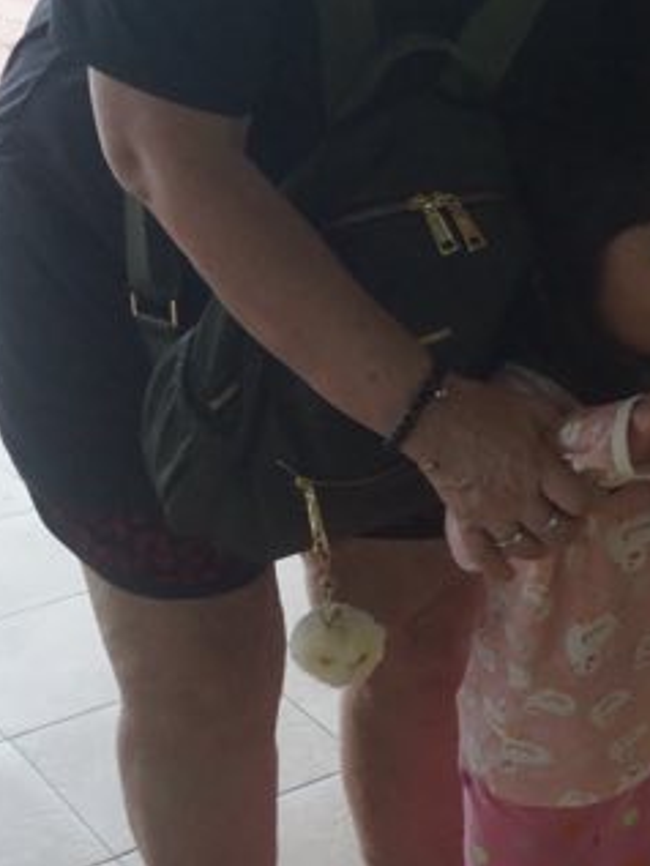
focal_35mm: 81
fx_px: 2020
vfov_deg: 24.2
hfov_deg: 18.2
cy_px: 432
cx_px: 462
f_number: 14
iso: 6400
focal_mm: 37
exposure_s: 1/125
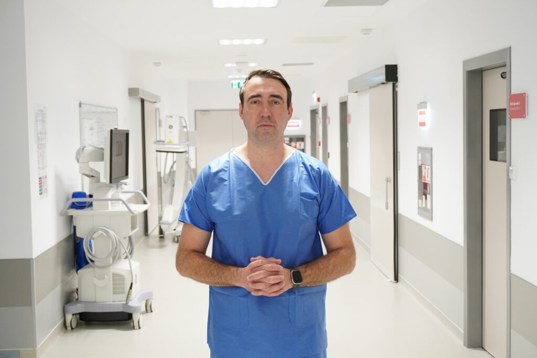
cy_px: 179
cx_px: 268
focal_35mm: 56
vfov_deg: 24.4
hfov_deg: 35.9
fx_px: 828
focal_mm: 37
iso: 1600
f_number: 5.6
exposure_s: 1/60
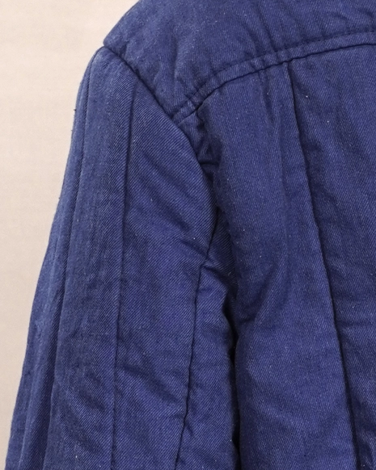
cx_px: 550
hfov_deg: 6.8
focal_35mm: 223
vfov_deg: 8.6
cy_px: 571
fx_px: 3104
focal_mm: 32
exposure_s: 1/25
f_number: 6.3
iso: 250
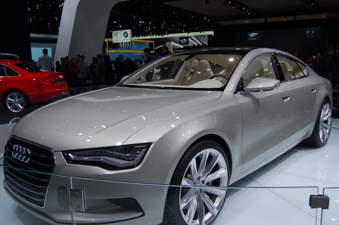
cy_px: 112
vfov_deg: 39.9
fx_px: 310
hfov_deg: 57.3
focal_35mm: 33
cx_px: 170
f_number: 7.1
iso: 200
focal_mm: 22
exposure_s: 1/200
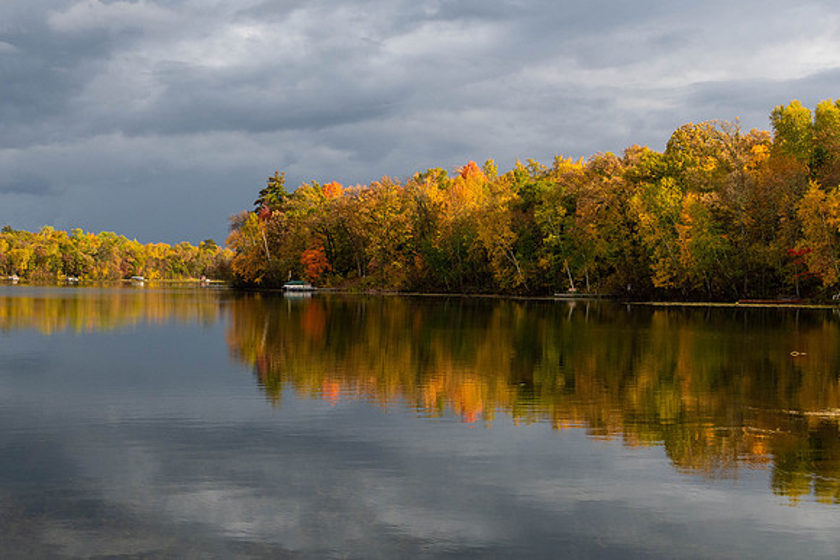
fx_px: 1251
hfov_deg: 36.3
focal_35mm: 54
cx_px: 215
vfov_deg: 25.3
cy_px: 257
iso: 200
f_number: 8
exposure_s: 1/250
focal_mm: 24
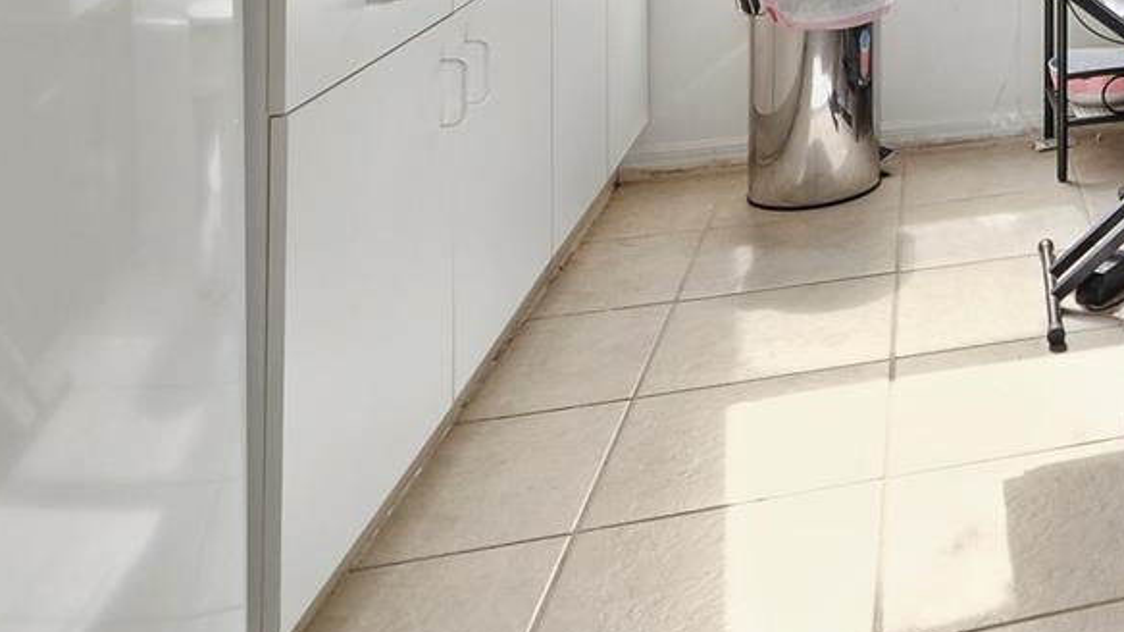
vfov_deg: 23.0
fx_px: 1281
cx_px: 1424
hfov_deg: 34.8
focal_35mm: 43
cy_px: -291
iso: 200
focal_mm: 10
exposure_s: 1/25
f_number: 7.1
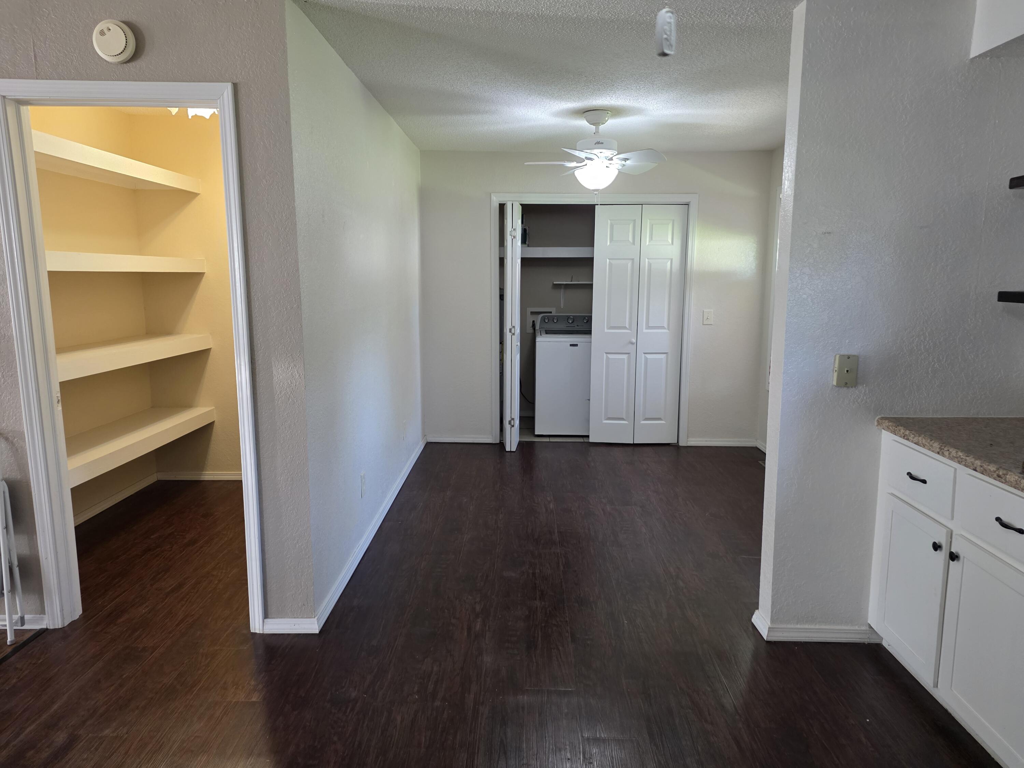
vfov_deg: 58.9
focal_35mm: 23
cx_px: 512
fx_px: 680
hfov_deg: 73.9
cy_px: 384
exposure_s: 1/120
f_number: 1.7
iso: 400
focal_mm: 6.25
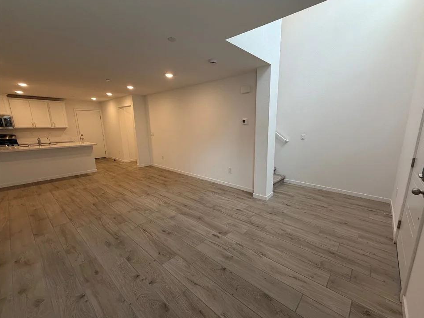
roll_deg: +0.0
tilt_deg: -11.9
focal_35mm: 15
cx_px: 225
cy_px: 164
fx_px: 184
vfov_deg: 81.7
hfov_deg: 98.0
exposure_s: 1/120
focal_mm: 2.22
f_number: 2.2
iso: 200
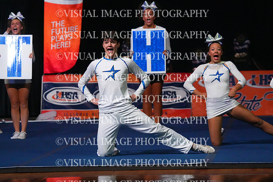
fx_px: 1706
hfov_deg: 9.1
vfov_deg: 6.1
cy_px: 88
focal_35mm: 225
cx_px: 132
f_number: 5.6
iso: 16000
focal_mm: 200
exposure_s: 1/1250
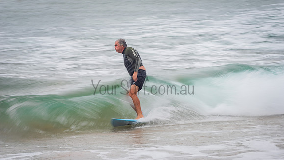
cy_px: 83
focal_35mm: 526
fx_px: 3961
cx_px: 142
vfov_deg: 2.3
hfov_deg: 4.1
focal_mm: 500
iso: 64
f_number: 11
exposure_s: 1/20
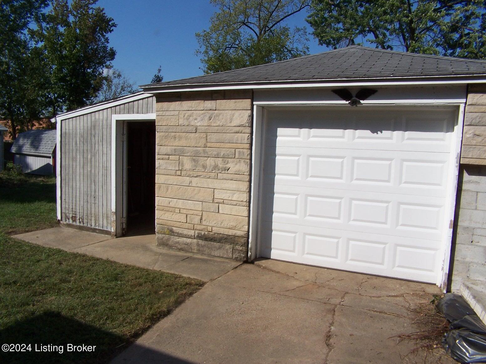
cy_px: 182
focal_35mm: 38
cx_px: 243
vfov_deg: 37.7
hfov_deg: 49.0
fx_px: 534
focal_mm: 6.3
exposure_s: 1/750
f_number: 5.6
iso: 80
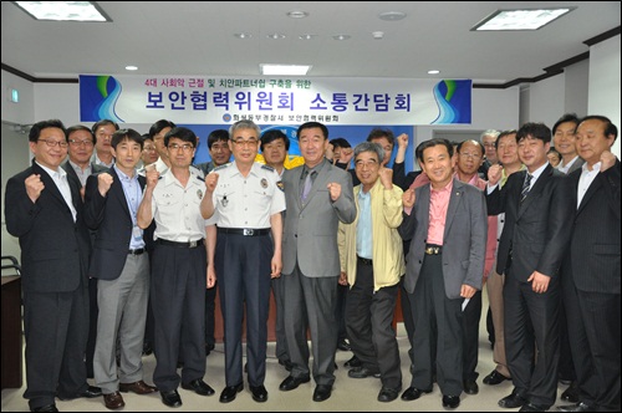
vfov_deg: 39.9
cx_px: 311
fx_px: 569
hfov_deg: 57.3
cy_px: 206
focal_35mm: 33
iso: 800
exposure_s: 1/60
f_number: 3.8
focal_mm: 22
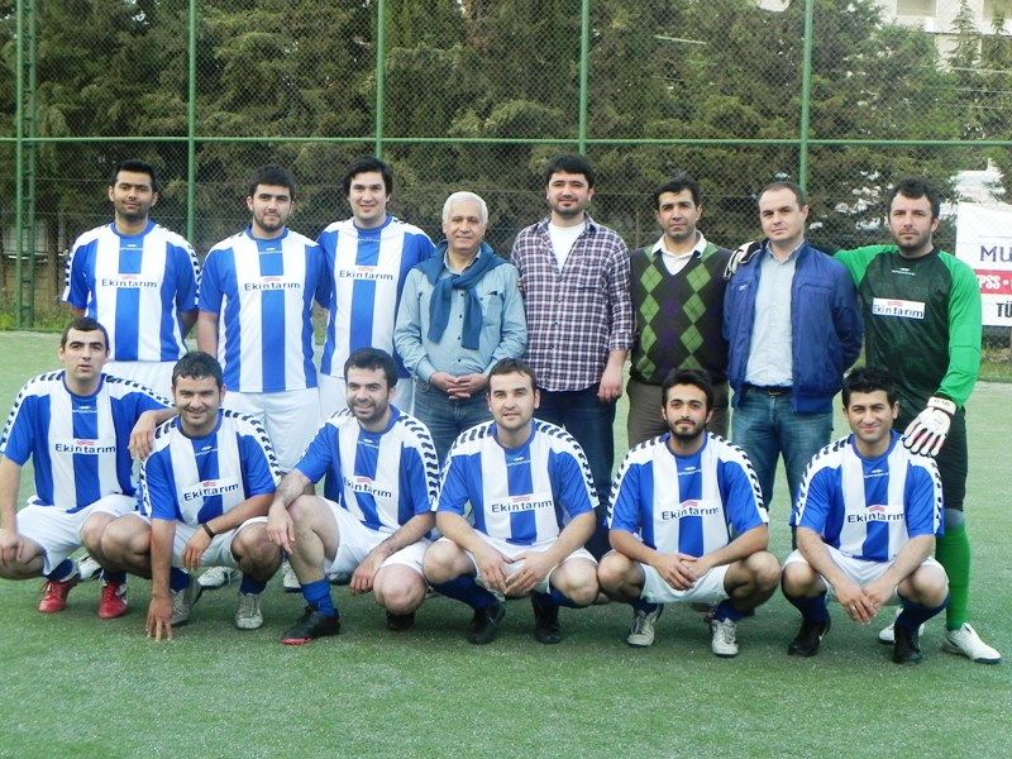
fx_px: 1696
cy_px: 380
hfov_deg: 33.2
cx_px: 506
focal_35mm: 58
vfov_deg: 25.2
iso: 160
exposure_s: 1/102
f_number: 4
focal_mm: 10.3
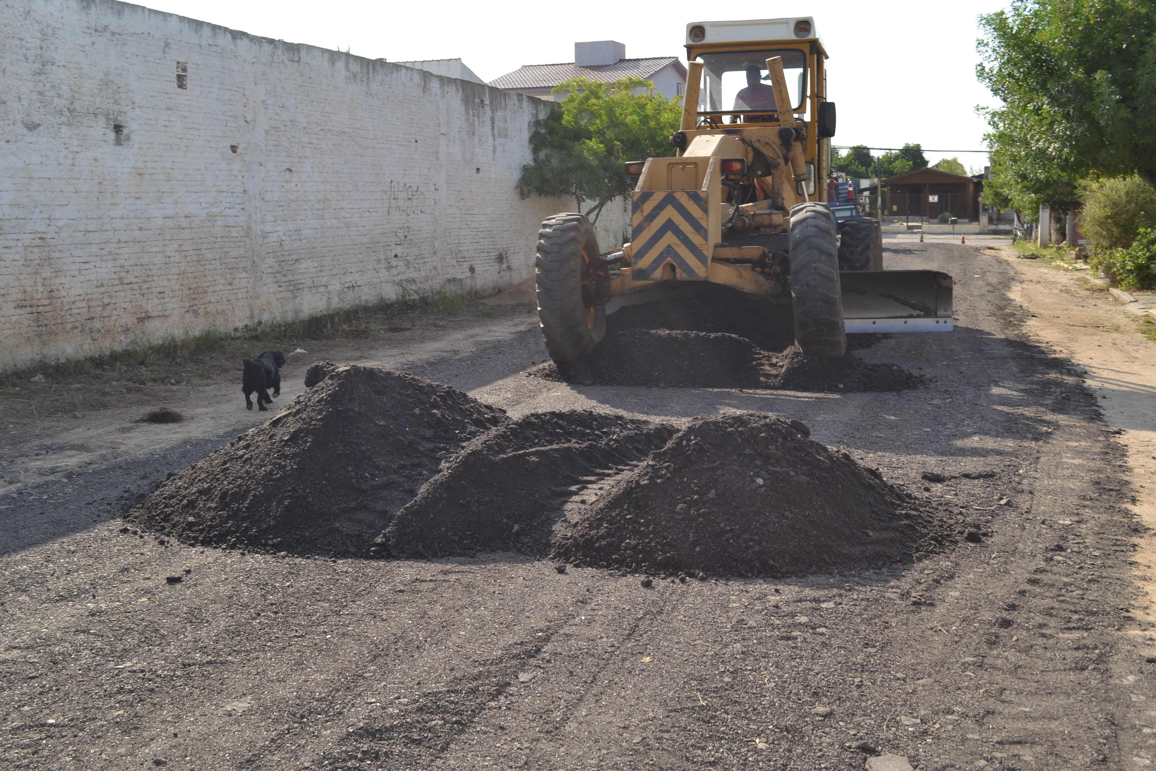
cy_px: 386
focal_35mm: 39
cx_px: 578
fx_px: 1252
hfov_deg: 49.6
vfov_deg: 34.2
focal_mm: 26
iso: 100
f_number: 6.3
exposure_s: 1/200
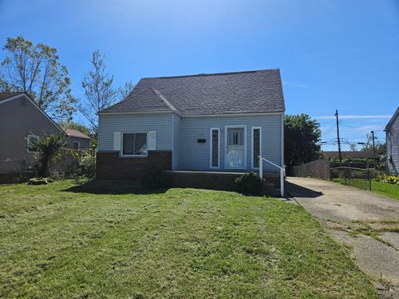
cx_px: 200
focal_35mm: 23
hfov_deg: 73.9
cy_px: 150
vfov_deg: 58.9
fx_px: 265
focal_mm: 5.4
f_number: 1.8
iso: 25
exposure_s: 1/2558
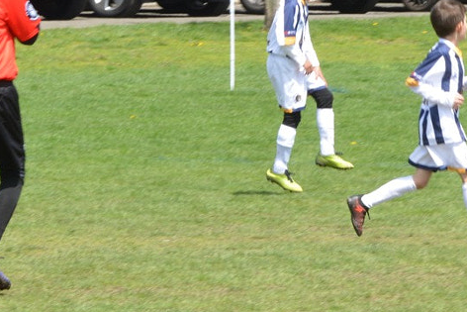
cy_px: 91
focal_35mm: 678
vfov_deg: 2.0
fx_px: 8797
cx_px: 421
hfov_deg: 3.0
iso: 800
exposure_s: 1/125
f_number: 22
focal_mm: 200
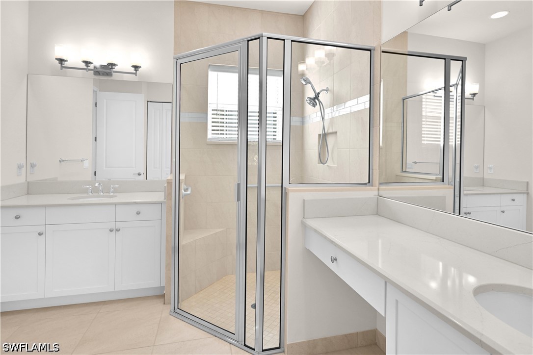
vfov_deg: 67.4
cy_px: 178
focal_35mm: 18
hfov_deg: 90.0
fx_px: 266
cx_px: 266
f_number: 4
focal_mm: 12
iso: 100
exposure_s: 1/60
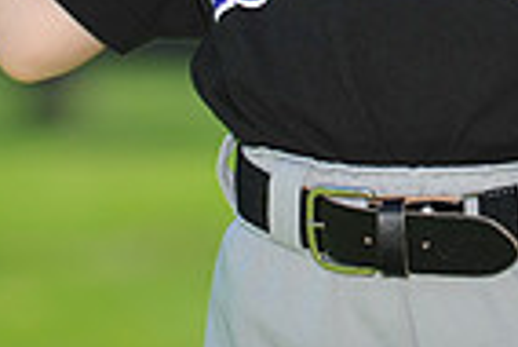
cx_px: 544
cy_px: -340
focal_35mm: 489
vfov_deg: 2.8
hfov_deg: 4.2
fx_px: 7043
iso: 200
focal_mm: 120
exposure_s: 1/1250
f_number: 4
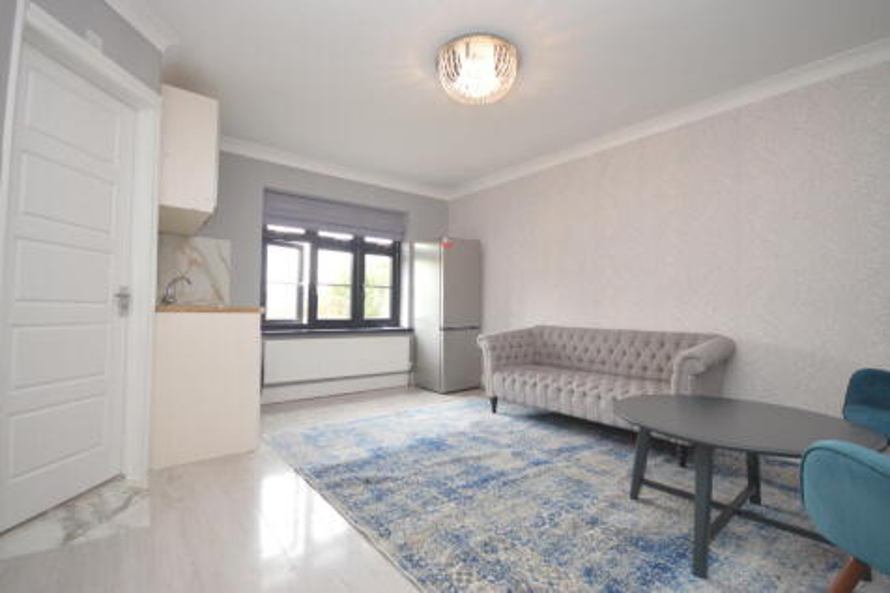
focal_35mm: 15
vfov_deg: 77.3
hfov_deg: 100.4
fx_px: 371
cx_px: 445
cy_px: 296
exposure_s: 1/60
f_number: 4
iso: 800
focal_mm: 10
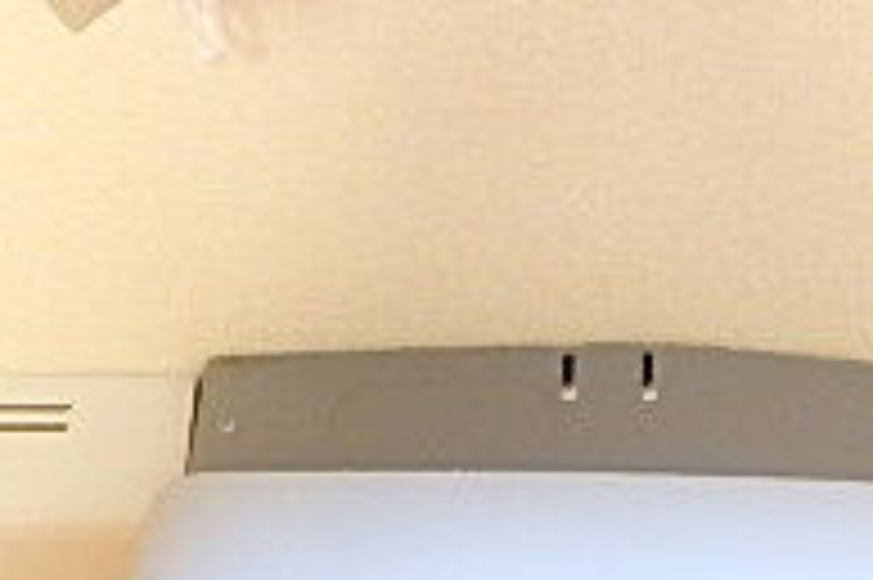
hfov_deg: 27.8
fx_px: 1744
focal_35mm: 72
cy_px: 827
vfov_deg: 17.3
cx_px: 630
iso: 800
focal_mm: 3.7
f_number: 3.5
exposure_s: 1/8
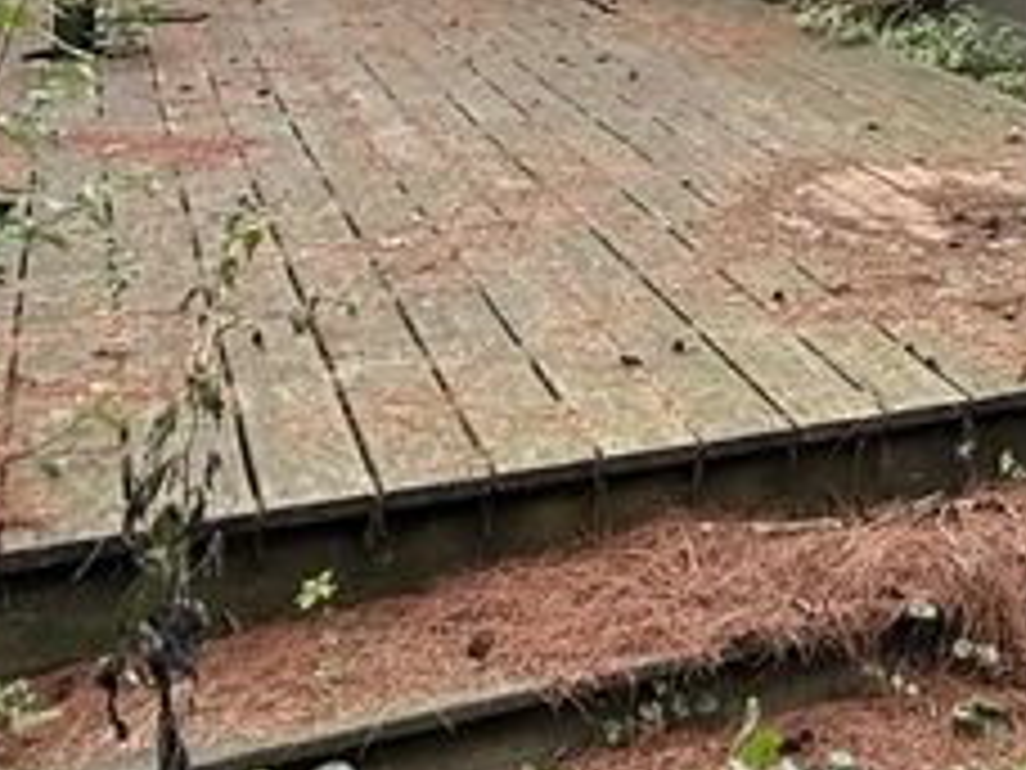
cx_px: 1156
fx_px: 1867
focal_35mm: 63
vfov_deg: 20.9
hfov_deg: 27.8
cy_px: -261
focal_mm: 2.22
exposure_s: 1/99
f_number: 2.2
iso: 100
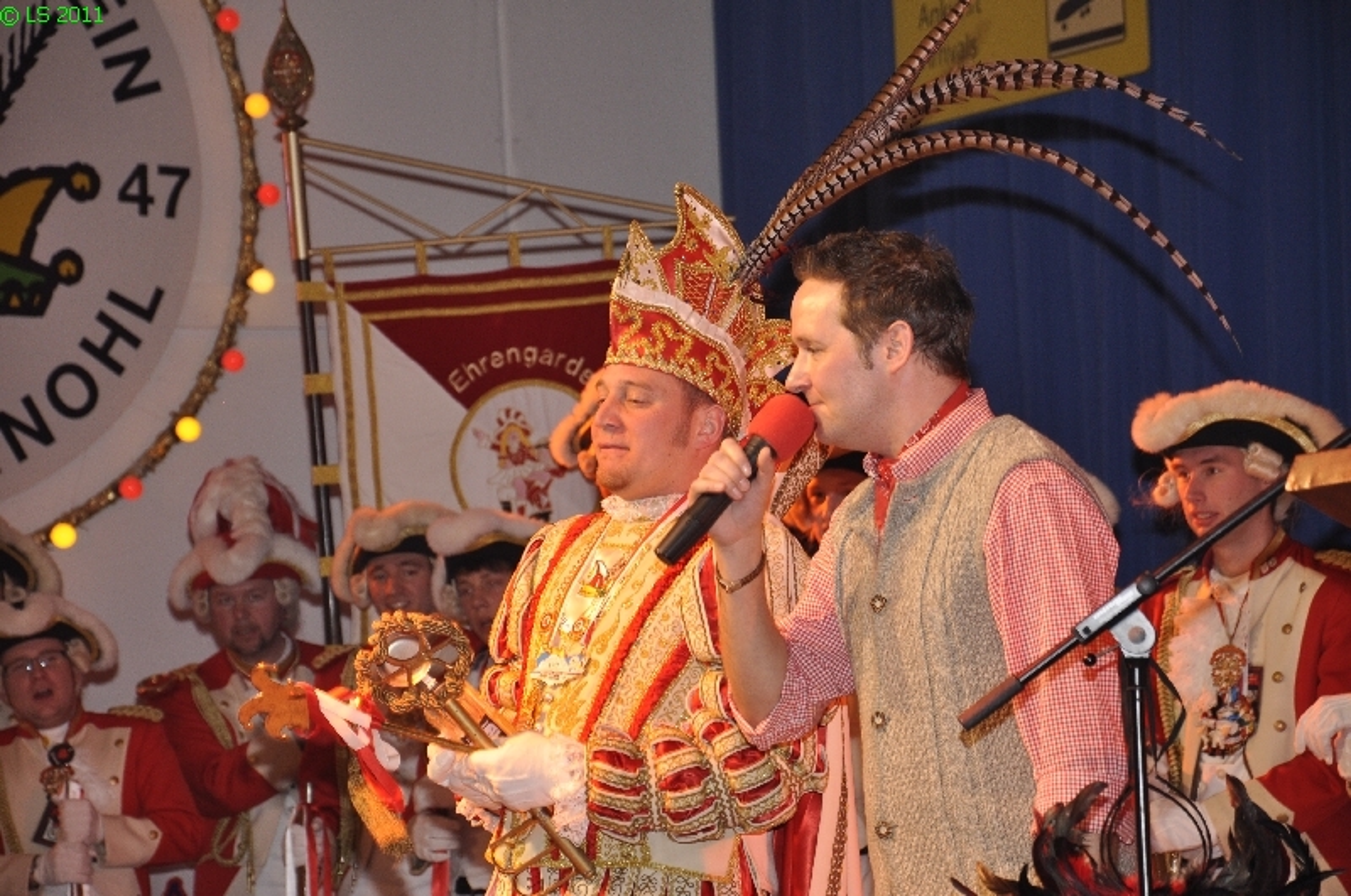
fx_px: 5902
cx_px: 676
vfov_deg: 8.7
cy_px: 448
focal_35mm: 158
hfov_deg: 13.1
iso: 400
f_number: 5.6
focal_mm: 105
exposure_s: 1/60
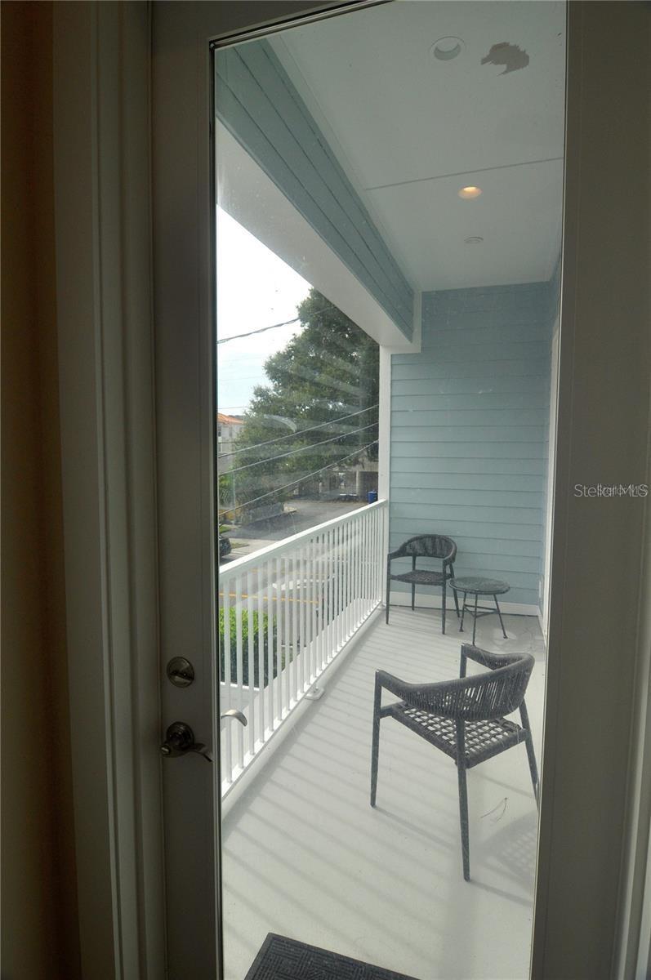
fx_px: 489
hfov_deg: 67.2
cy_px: 490
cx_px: 326
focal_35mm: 18
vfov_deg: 90.1
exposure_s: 1/400
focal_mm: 12
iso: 200
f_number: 10
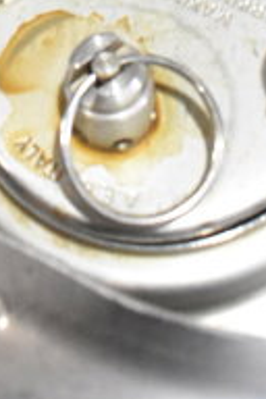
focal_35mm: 129
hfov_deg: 10.6
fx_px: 1430
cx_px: 224
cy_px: -398
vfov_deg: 13.6
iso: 6400
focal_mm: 18
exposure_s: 1/160
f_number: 6.3
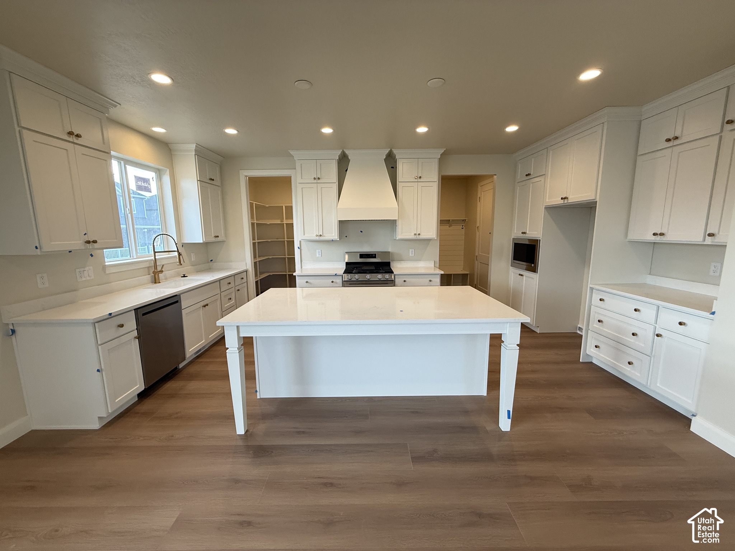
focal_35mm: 14
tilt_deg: -7.7
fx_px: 297
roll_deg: +1.1
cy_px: 276
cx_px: 368
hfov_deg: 102.1
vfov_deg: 85.7
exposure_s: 1/120
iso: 160
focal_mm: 2.22
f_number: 2.2
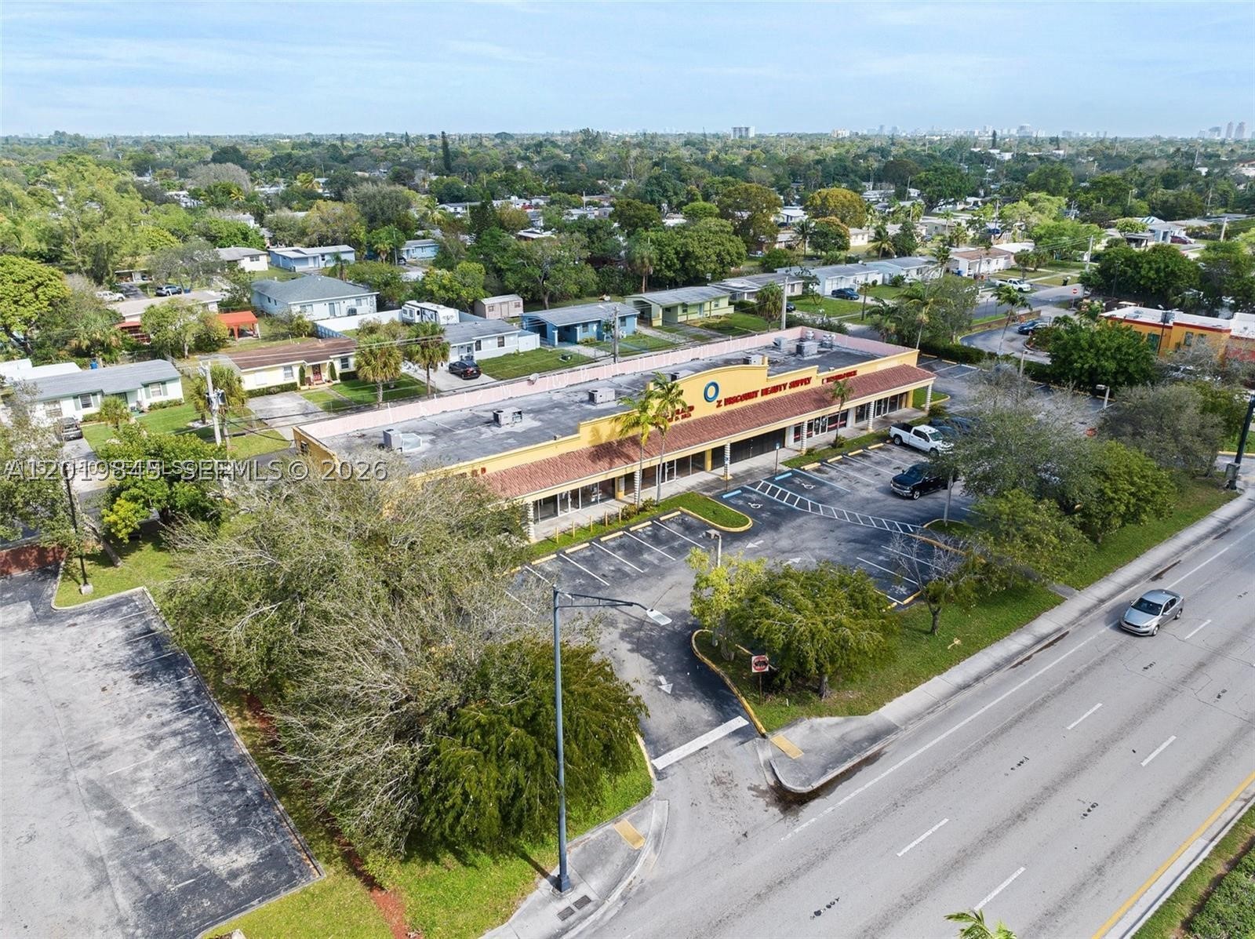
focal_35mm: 24
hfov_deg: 71.6
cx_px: 628
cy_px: 470
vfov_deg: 56.7
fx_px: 869
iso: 140
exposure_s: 1/1600
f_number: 2.8
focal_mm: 12.29
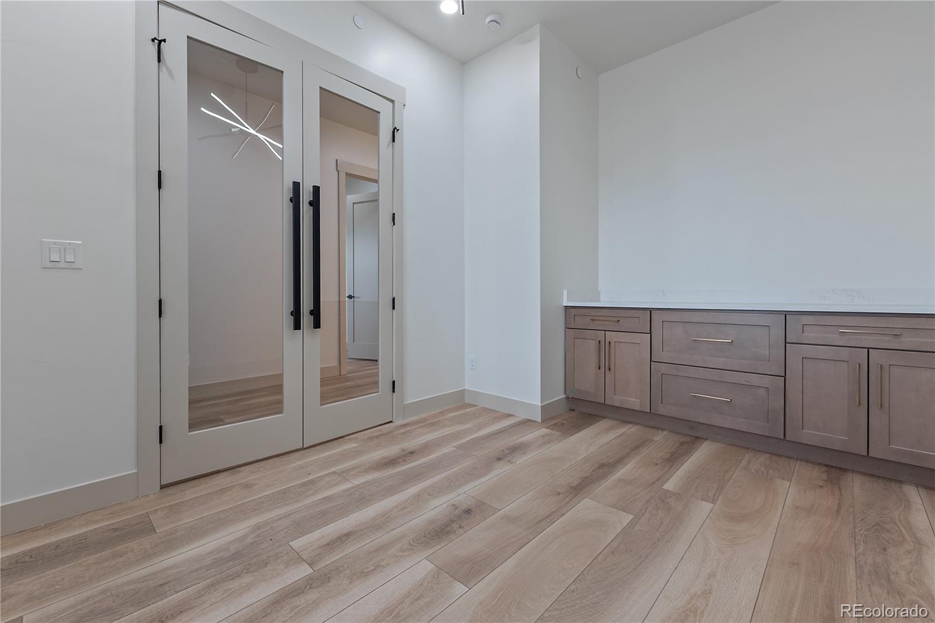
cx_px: 468
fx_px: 389
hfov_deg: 100.4
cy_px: 312
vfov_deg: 77.3
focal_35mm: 15
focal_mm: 10
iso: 125
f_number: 8
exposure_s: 1/8
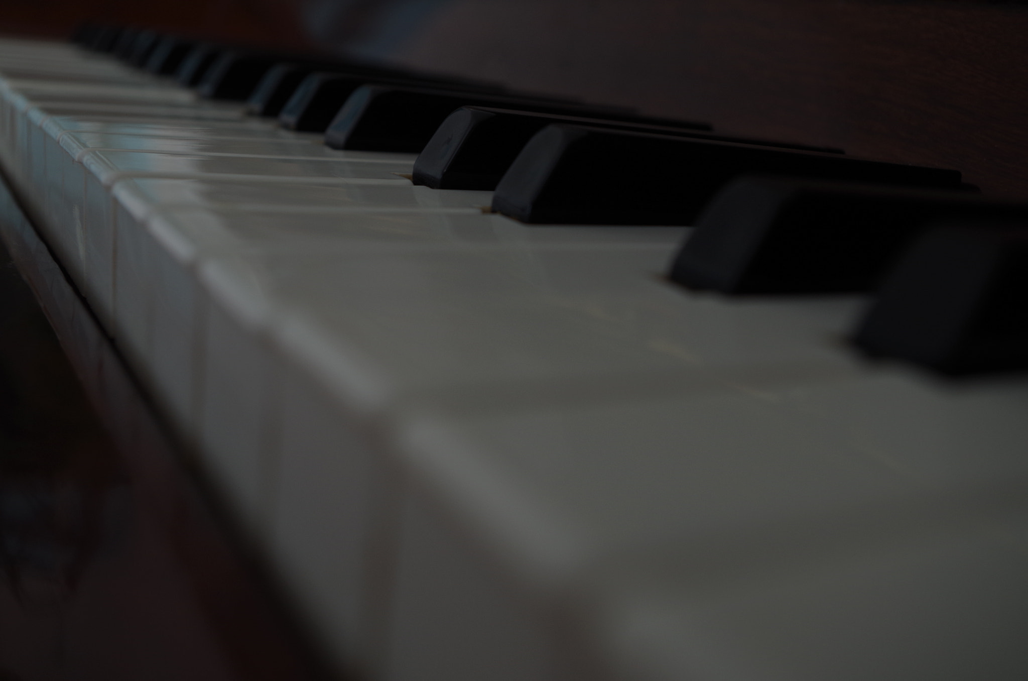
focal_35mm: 39
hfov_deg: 49.2
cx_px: 514
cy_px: 340
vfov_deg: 33.7
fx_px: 1122
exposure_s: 1/60
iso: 200
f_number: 5
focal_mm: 26.25
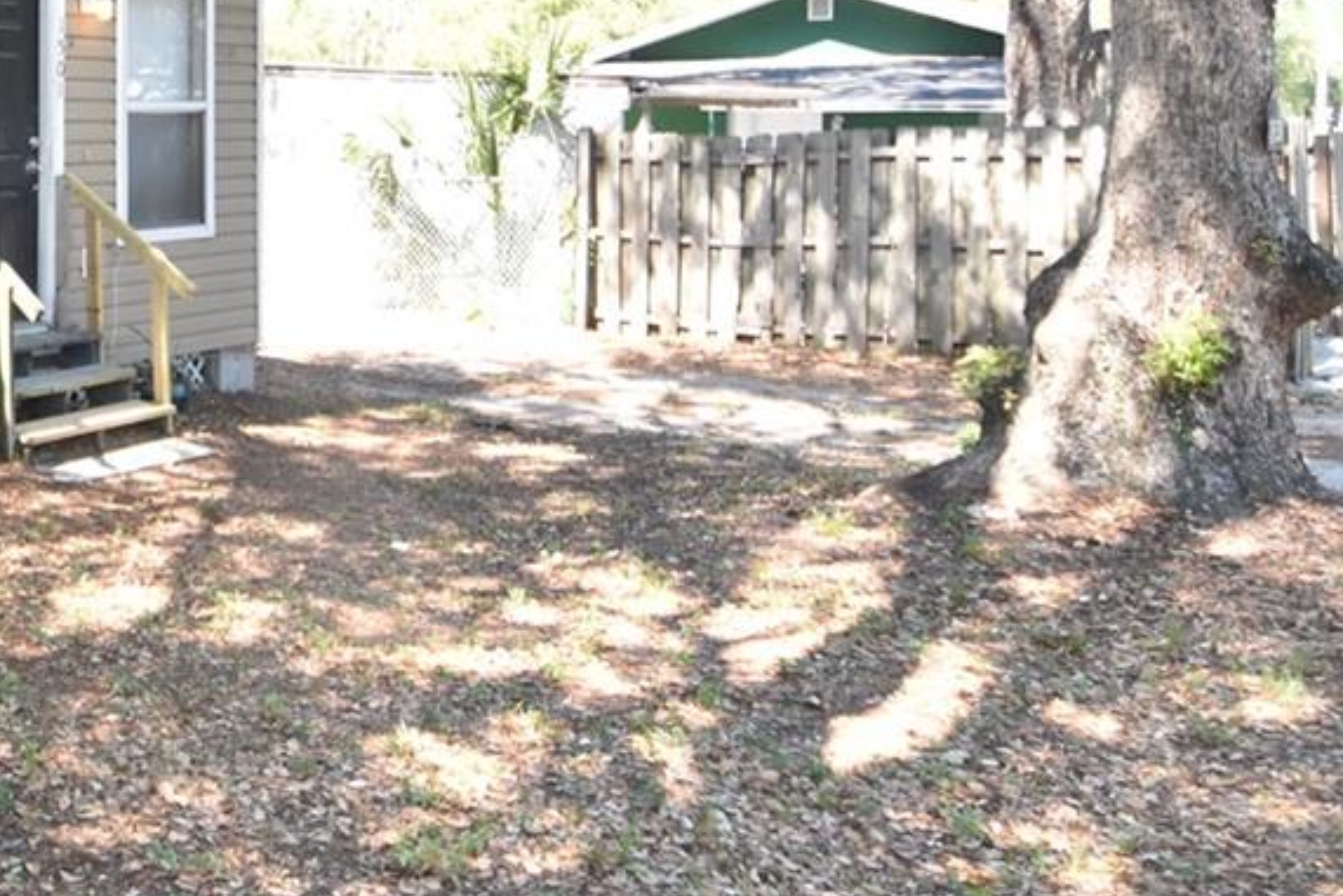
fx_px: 1567
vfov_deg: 30.4
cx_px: -49
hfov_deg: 39.8
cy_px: 73
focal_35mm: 42
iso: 800
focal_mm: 10
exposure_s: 1/750
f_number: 3.5
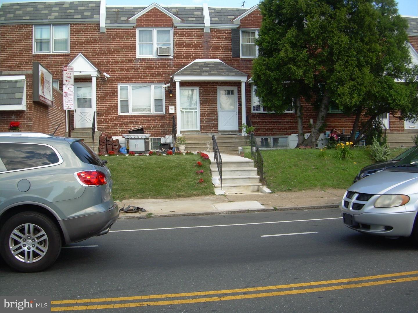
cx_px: 209
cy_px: 156
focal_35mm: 38
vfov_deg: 37.7
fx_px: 459
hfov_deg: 49.0
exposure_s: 1/420
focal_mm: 6.3
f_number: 2.8
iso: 50
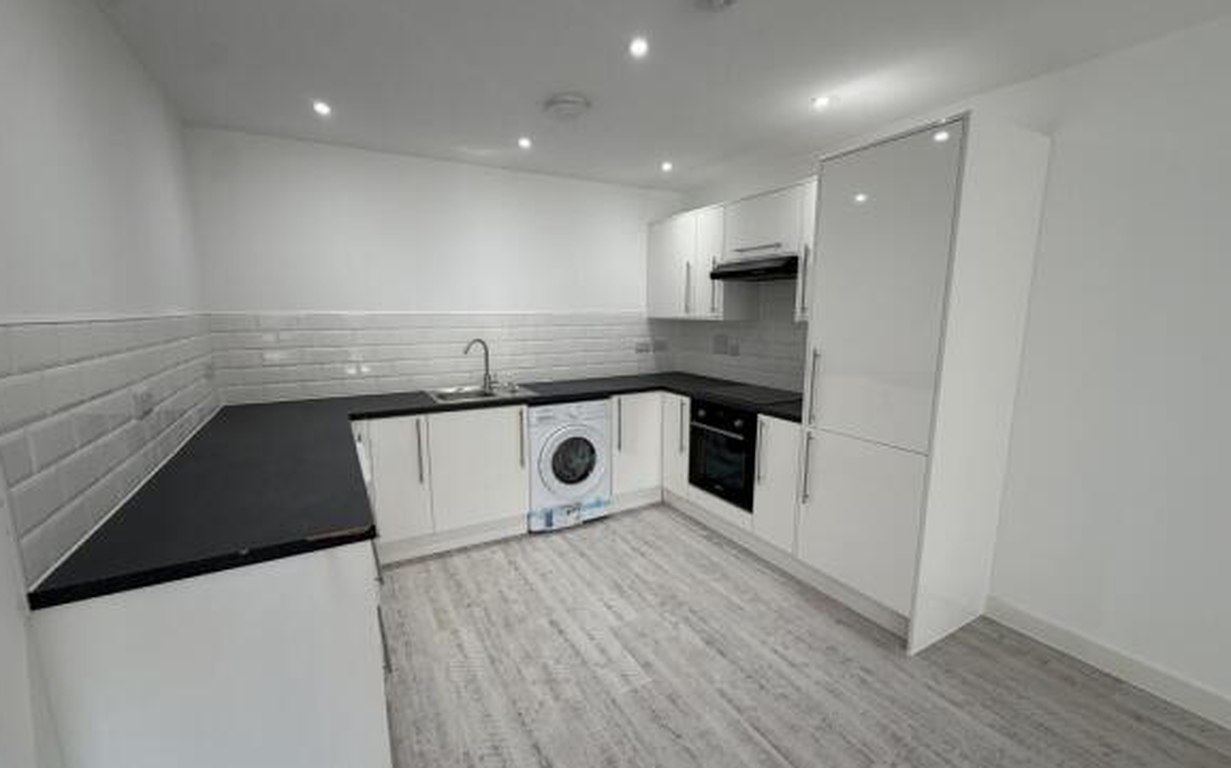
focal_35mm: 15
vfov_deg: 74.7
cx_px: 611
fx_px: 503
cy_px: 394
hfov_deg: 101.5
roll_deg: -0.4
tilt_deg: -9.9
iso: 125
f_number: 2.2
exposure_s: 1/121
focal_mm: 2.22
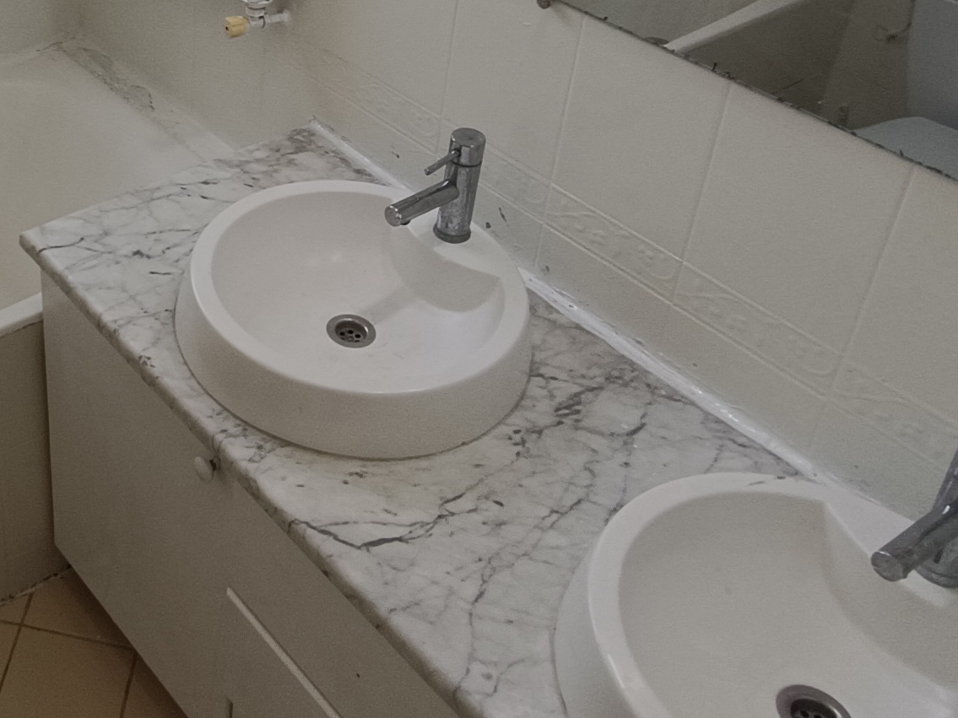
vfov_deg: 30.5
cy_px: 110
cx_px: 92
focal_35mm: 46
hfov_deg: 38.4
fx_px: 1273
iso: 89
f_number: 2.2
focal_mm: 1.66
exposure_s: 1/100
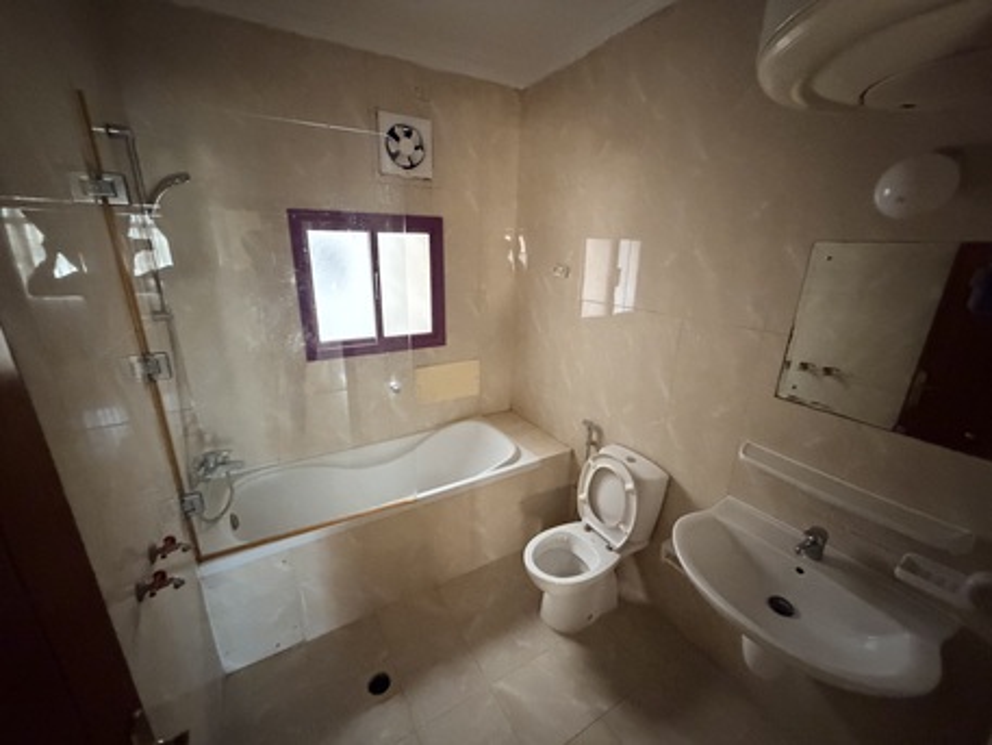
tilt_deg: -16.3
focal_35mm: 14
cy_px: 372
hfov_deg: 102.0
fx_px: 401
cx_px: 496
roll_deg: -0.2
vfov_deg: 85.7
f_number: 2.2
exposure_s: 1/32
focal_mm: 2.22
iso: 1600
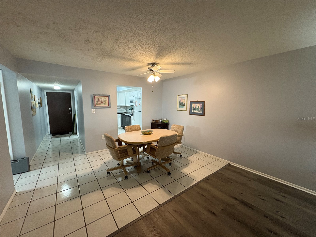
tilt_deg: -7.2
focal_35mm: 14
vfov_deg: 85.7
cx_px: 158
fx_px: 128
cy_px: 118
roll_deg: +0.2
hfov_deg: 102.1
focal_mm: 2.22
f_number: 2.2
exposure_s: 1/60
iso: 320
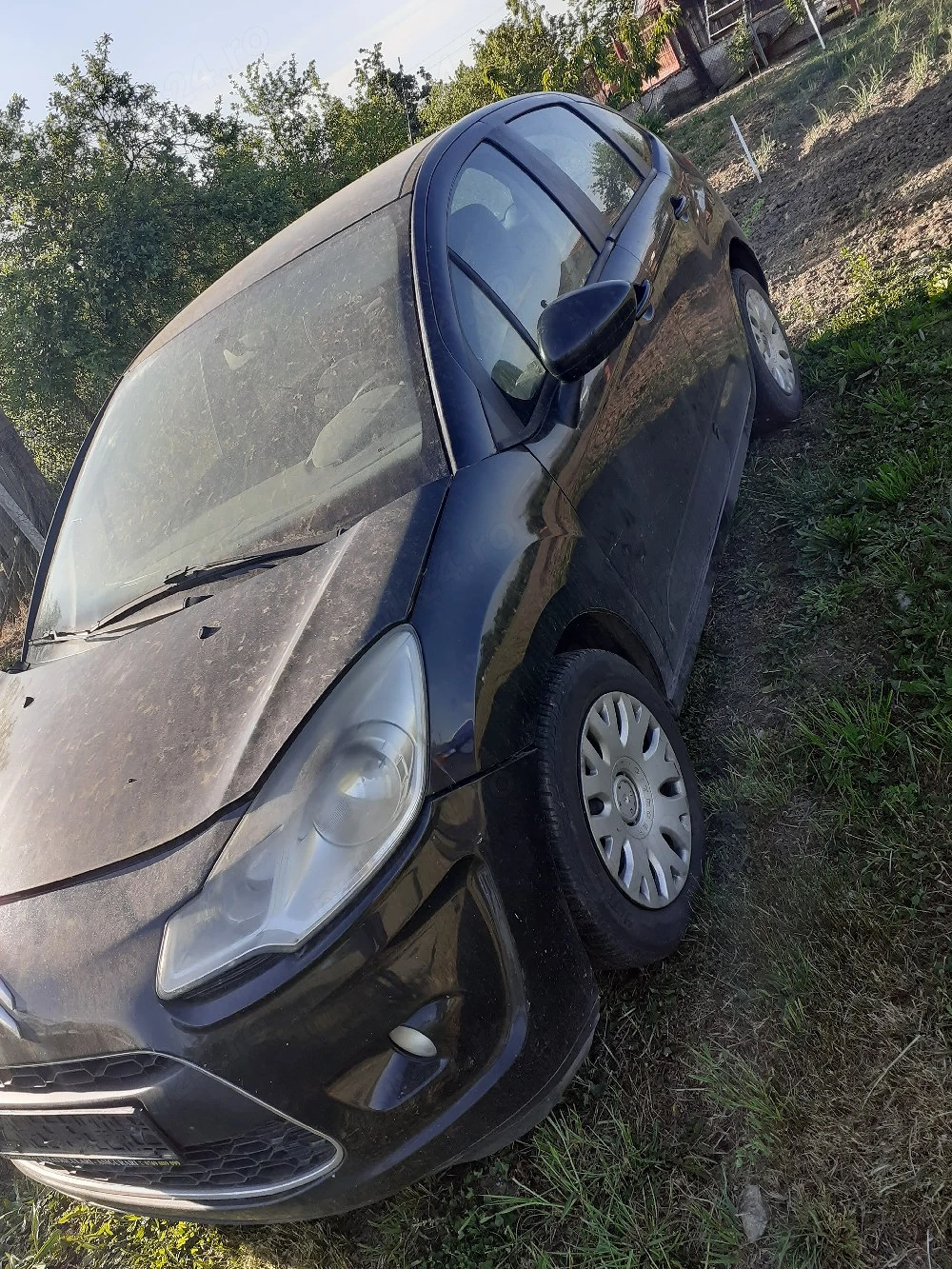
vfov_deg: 65.3
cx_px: 476
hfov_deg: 51.4
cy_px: 634
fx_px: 990
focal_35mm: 27
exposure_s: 1/435
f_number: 1.9
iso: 40
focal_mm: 3.6
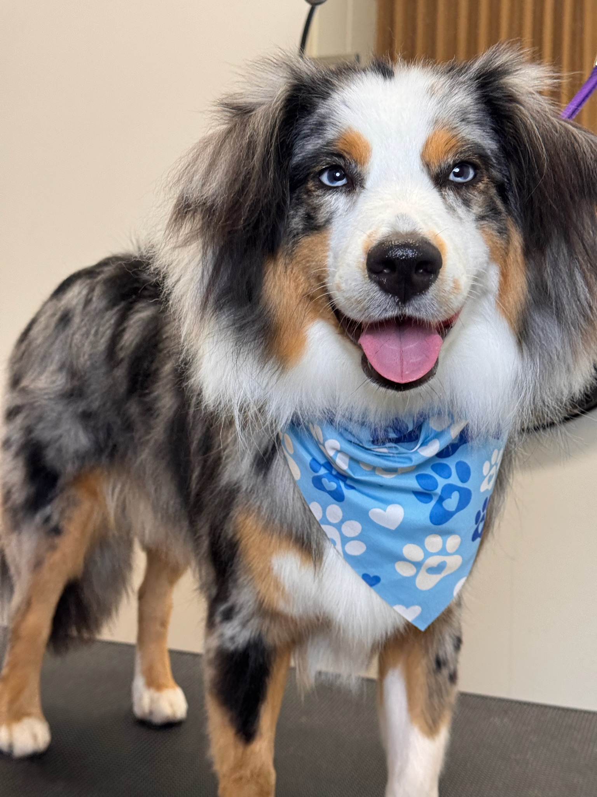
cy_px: 398
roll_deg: +0.0
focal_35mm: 48
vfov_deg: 39.7
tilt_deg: -5.4
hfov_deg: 30.3
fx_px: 1104
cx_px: 298
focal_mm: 6.76
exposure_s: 1/121
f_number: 1.78
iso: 64
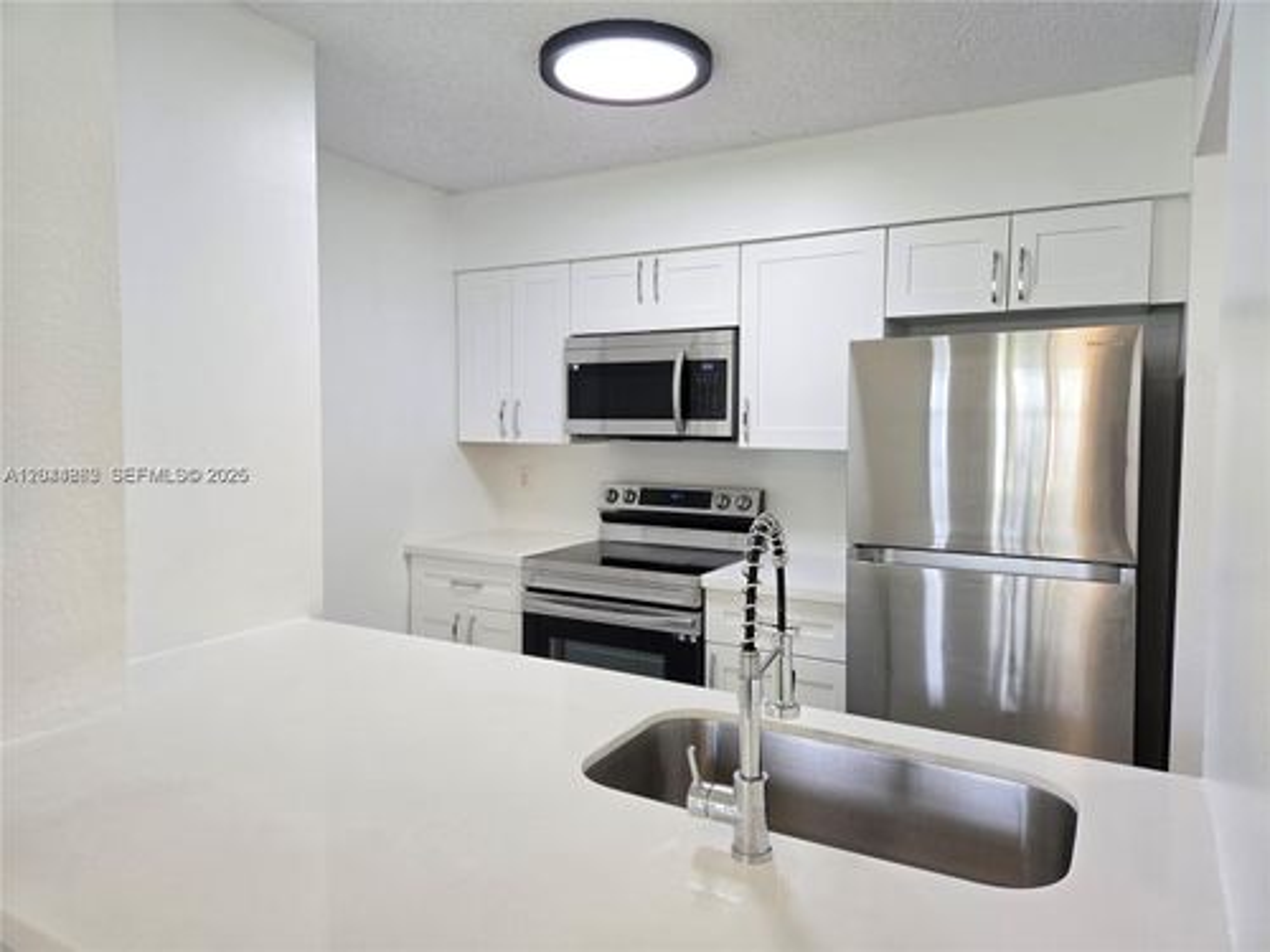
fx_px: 844
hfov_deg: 73.9
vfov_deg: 58.9
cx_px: 635
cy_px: 476
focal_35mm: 23
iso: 160
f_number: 1.8
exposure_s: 1/120
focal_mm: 5.4
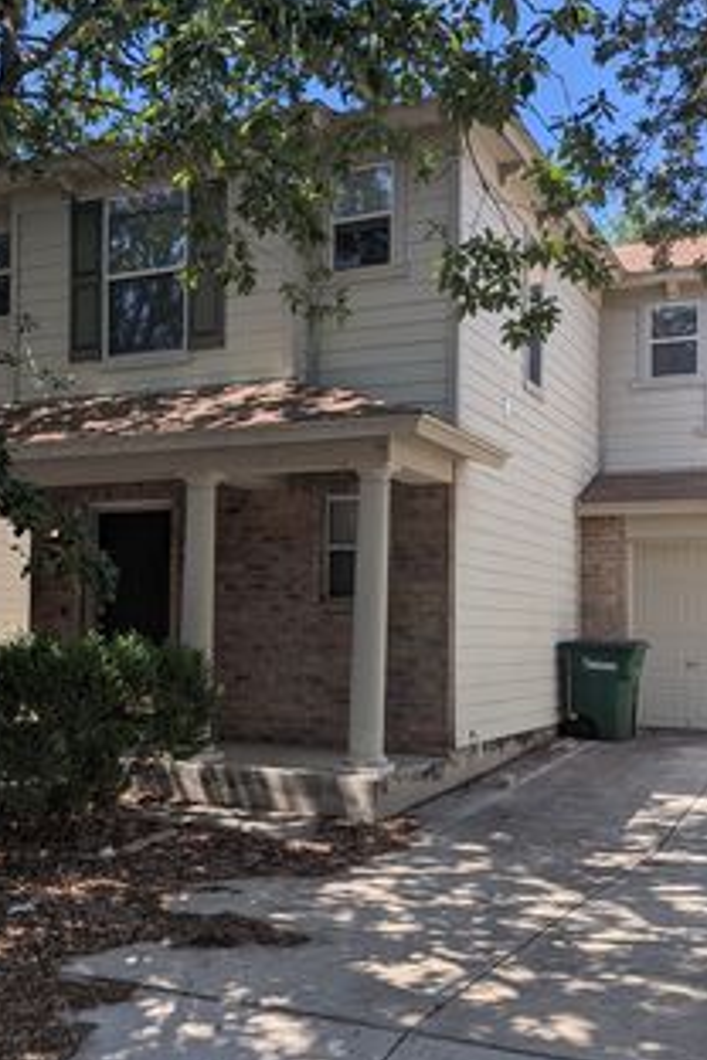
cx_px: 258
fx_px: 1178
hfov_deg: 33.2
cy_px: 579
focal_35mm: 40
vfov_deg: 48.4
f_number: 1.7
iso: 27
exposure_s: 1/930
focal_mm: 4.53
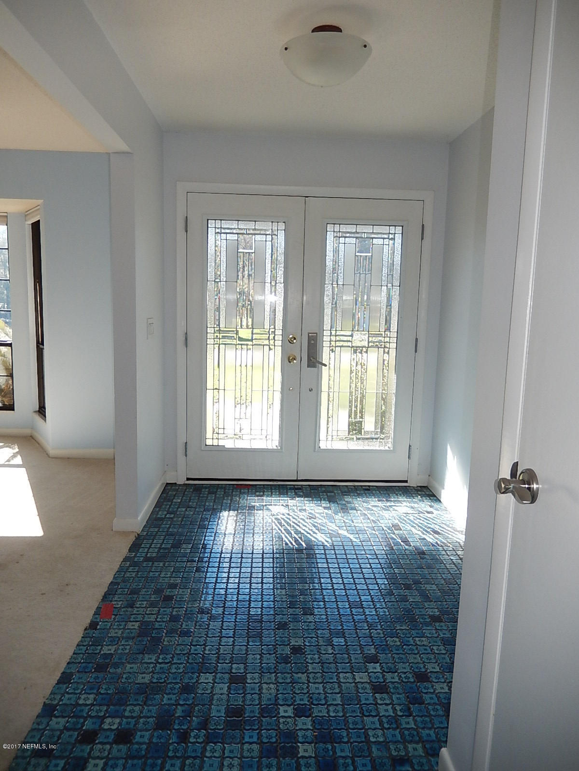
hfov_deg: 54.9
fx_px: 558
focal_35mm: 25
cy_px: 386
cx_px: 290
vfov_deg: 69.4
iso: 125
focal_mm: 4.5
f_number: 3.4
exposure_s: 1/200
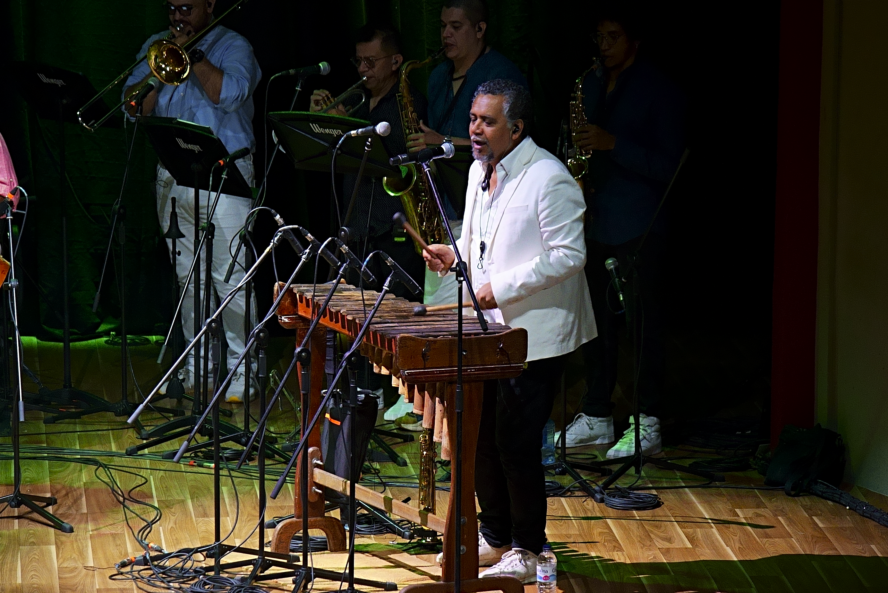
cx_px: 444
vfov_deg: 6.3
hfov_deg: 9.4
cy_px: 296
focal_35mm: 219
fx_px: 5404
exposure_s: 1/125
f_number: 5.6
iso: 2500
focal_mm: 146
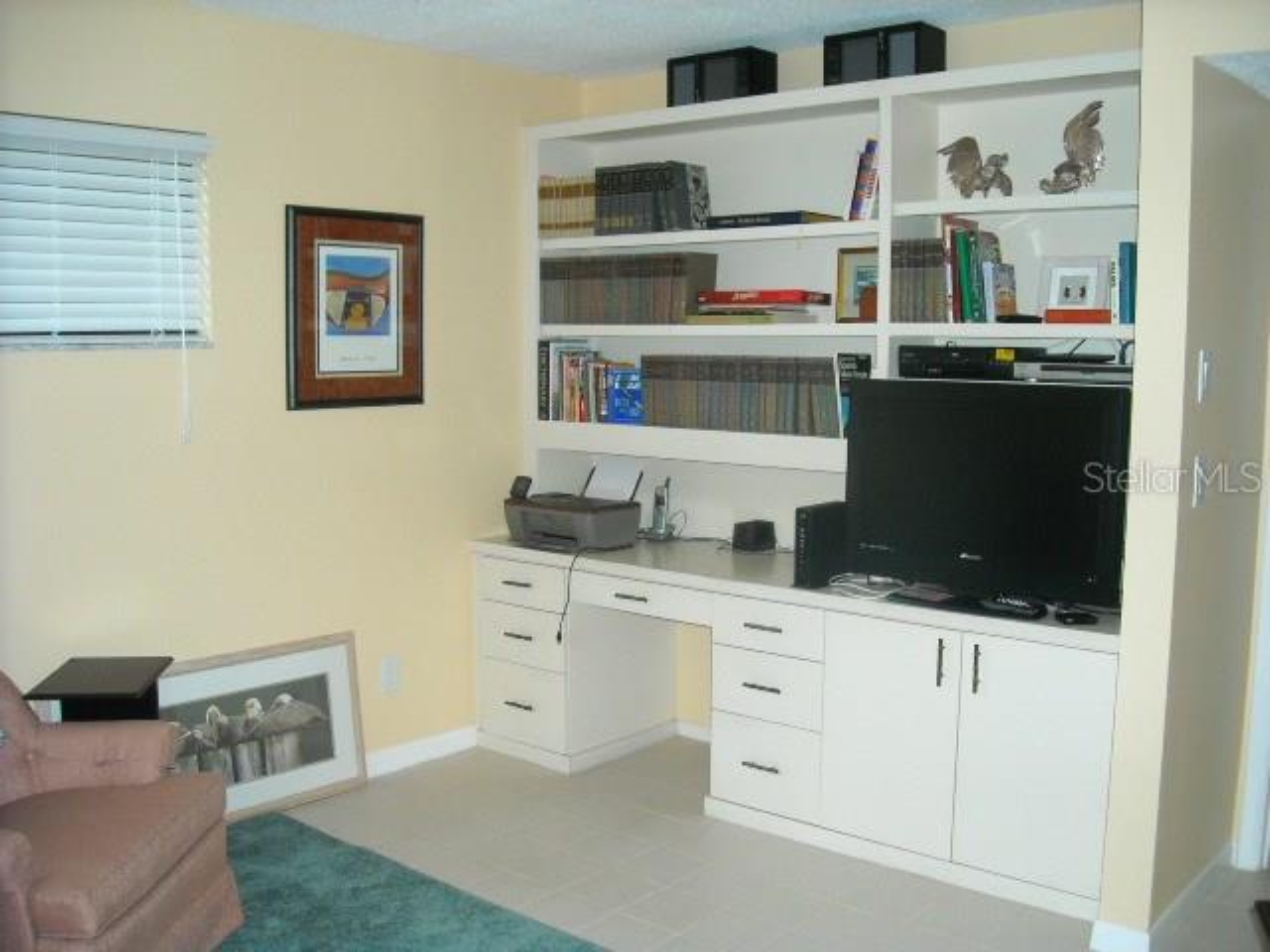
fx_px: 1284
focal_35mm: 35
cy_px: 476
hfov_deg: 52.6
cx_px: 635
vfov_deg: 40.7
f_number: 2.8
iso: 400
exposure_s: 1/60
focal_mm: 5.7
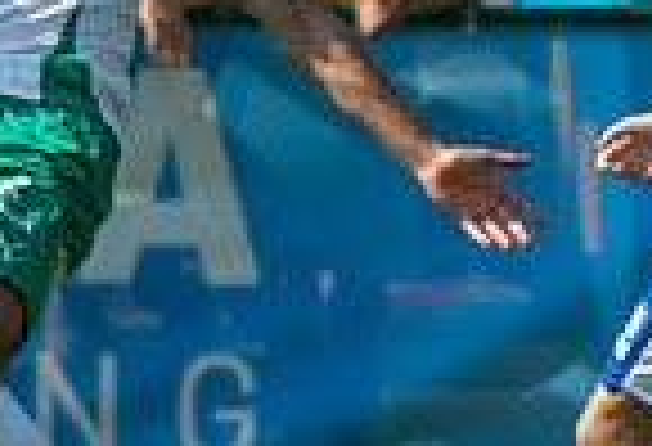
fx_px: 59316
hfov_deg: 0.6
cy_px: 331
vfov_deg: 0.4
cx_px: -310
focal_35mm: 3251
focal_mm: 300
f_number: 3.2
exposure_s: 1/2000
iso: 110
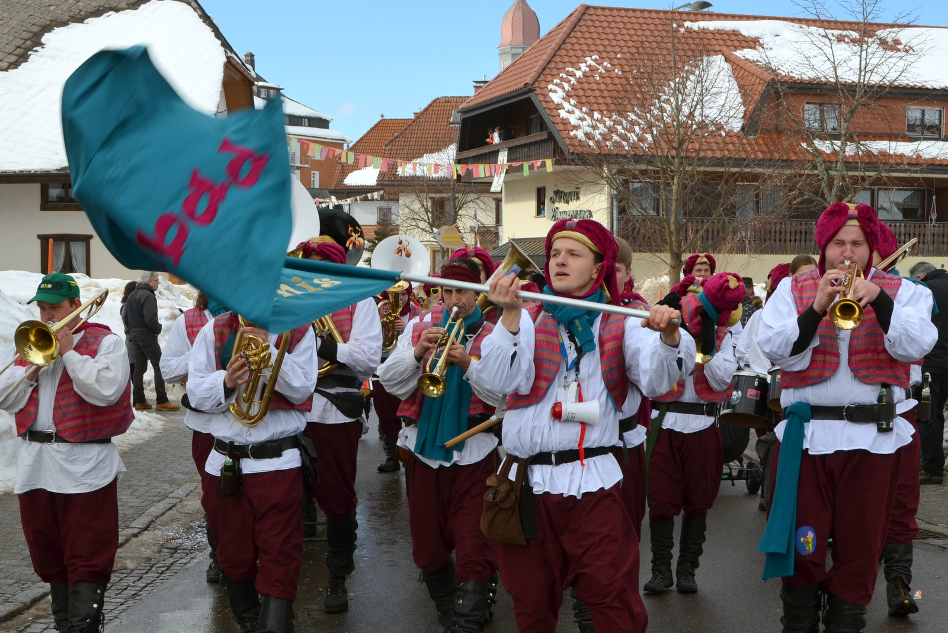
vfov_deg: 34.2
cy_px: 316
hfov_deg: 49.5
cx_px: 474
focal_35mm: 39
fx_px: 1027
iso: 100
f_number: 9
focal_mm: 26
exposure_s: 1/200
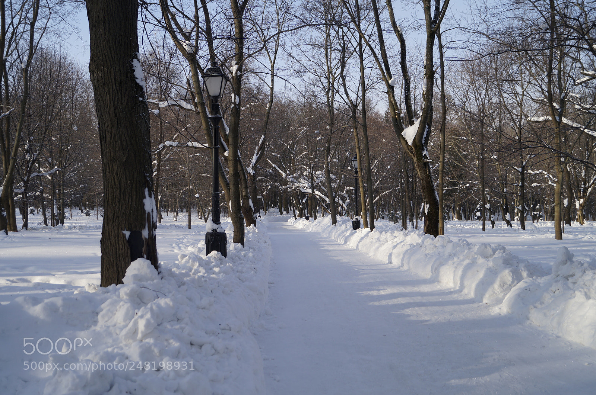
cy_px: 198
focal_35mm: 33
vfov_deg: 39.9
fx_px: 546
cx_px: 298
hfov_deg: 57.3
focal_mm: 22
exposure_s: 1/800
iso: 100
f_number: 4
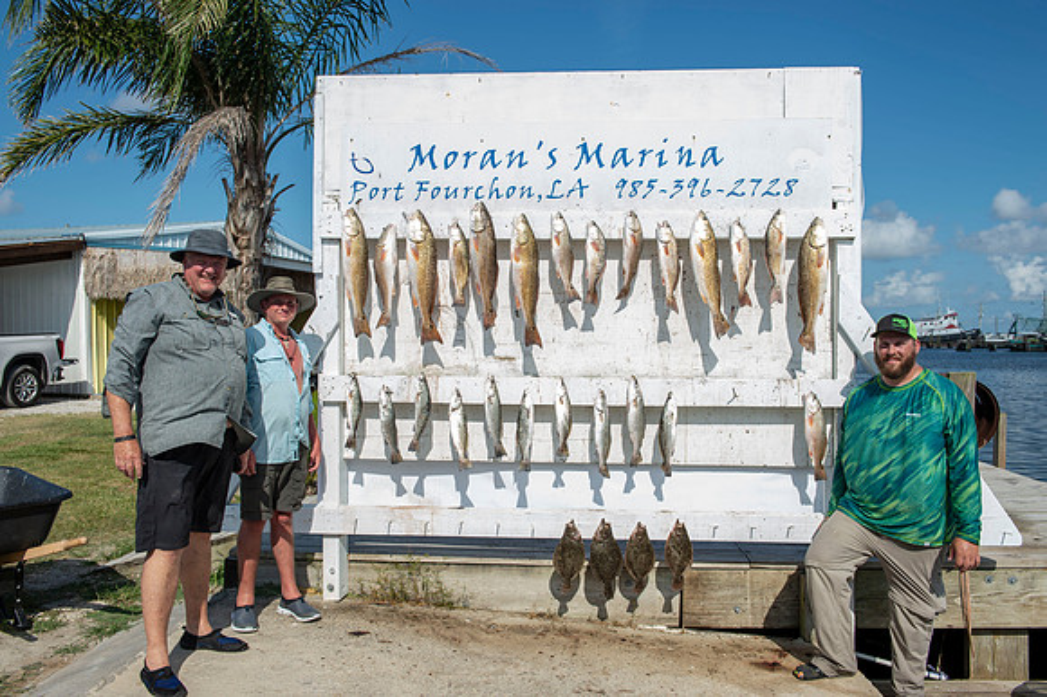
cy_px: 348
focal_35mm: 29
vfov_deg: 44.9
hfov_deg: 63.7
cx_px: 524
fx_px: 843
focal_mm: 29
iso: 50
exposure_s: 1/200
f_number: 8
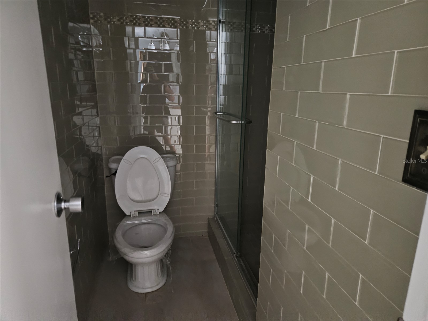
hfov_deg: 73.9
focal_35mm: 23
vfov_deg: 58.9
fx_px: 284
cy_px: 160
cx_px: 214
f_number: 1.8
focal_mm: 5.4
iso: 1600
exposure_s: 1/15
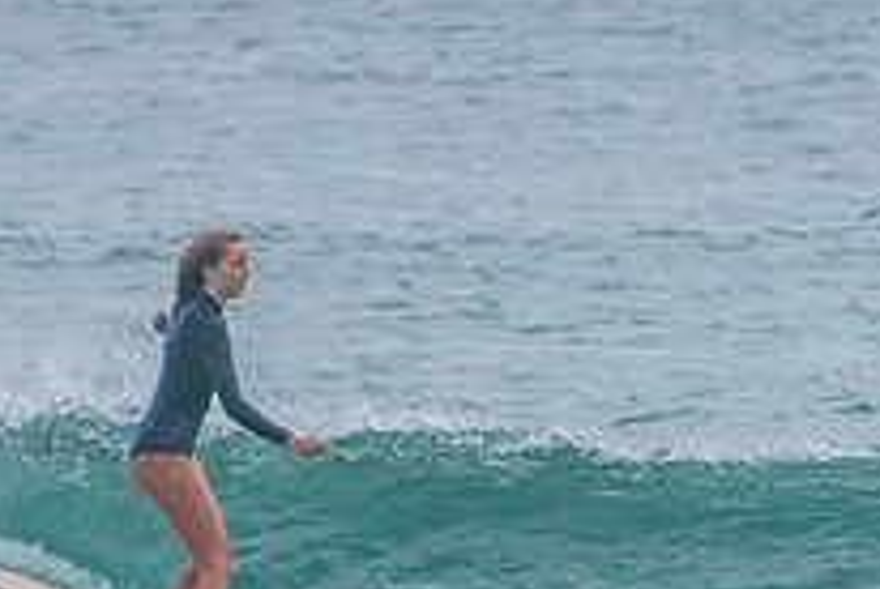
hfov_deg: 1.5
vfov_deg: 1.0
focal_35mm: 1406
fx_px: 34418
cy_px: 638
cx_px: 303
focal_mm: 500
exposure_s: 1/1600
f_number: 5.6
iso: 2500
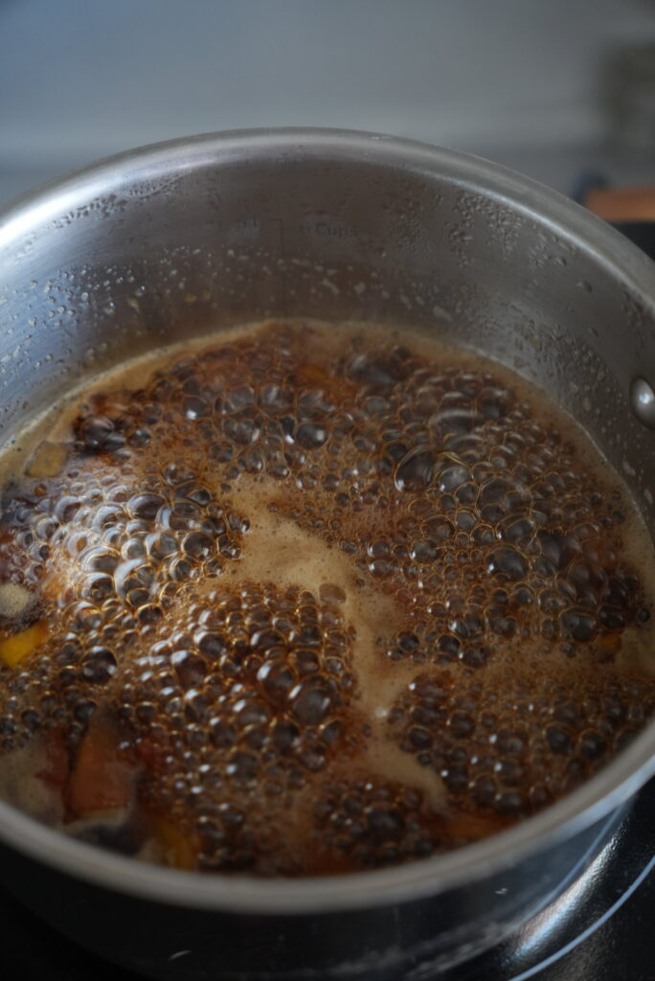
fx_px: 1504
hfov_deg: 24.6
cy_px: 490
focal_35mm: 55
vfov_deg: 36.1
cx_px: 328
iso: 640
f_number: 2.8
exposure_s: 1/100
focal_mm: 36.8
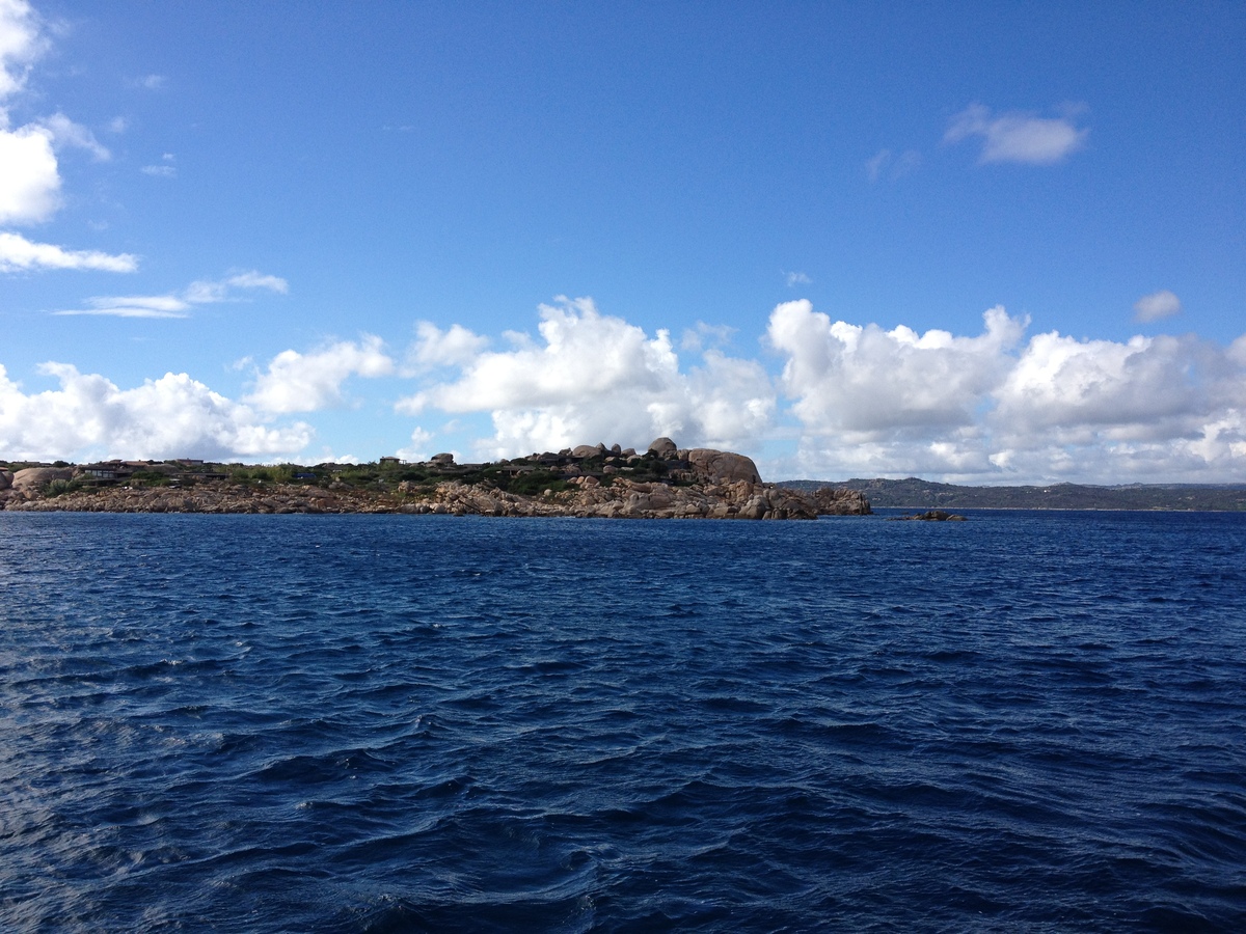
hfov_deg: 52.6
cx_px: 623
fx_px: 1260
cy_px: 467
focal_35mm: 35
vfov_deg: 40.7
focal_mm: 4.28
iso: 64
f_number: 2.4
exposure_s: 1/2045
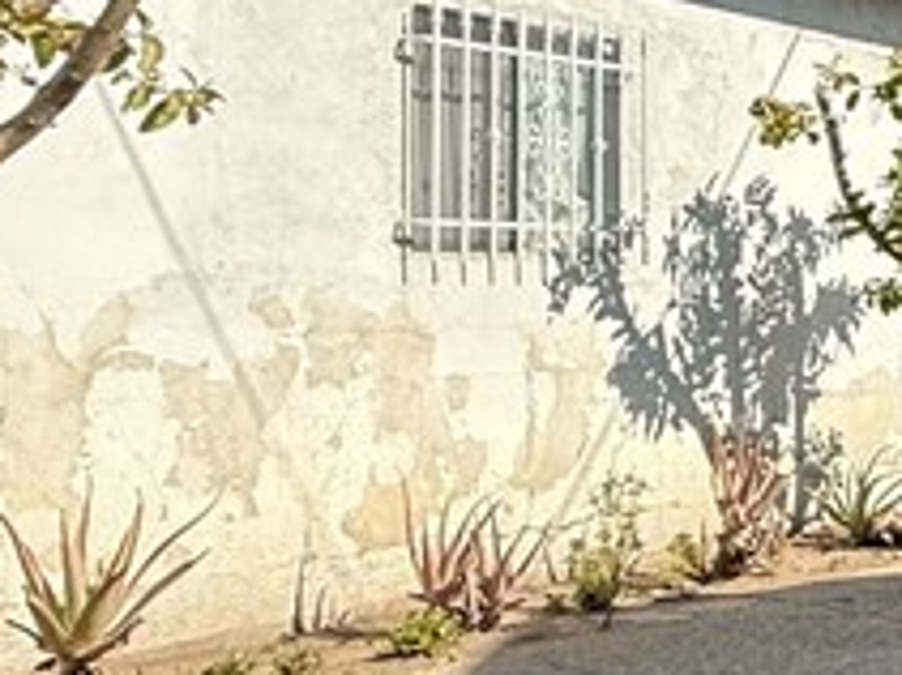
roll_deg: -2.2
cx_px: 1872
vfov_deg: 21.6
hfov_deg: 17.9
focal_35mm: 68
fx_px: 1771
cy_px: 367
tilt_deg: -2.0
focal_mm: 2.22
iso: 80
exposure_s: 1/1399
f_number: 2.2
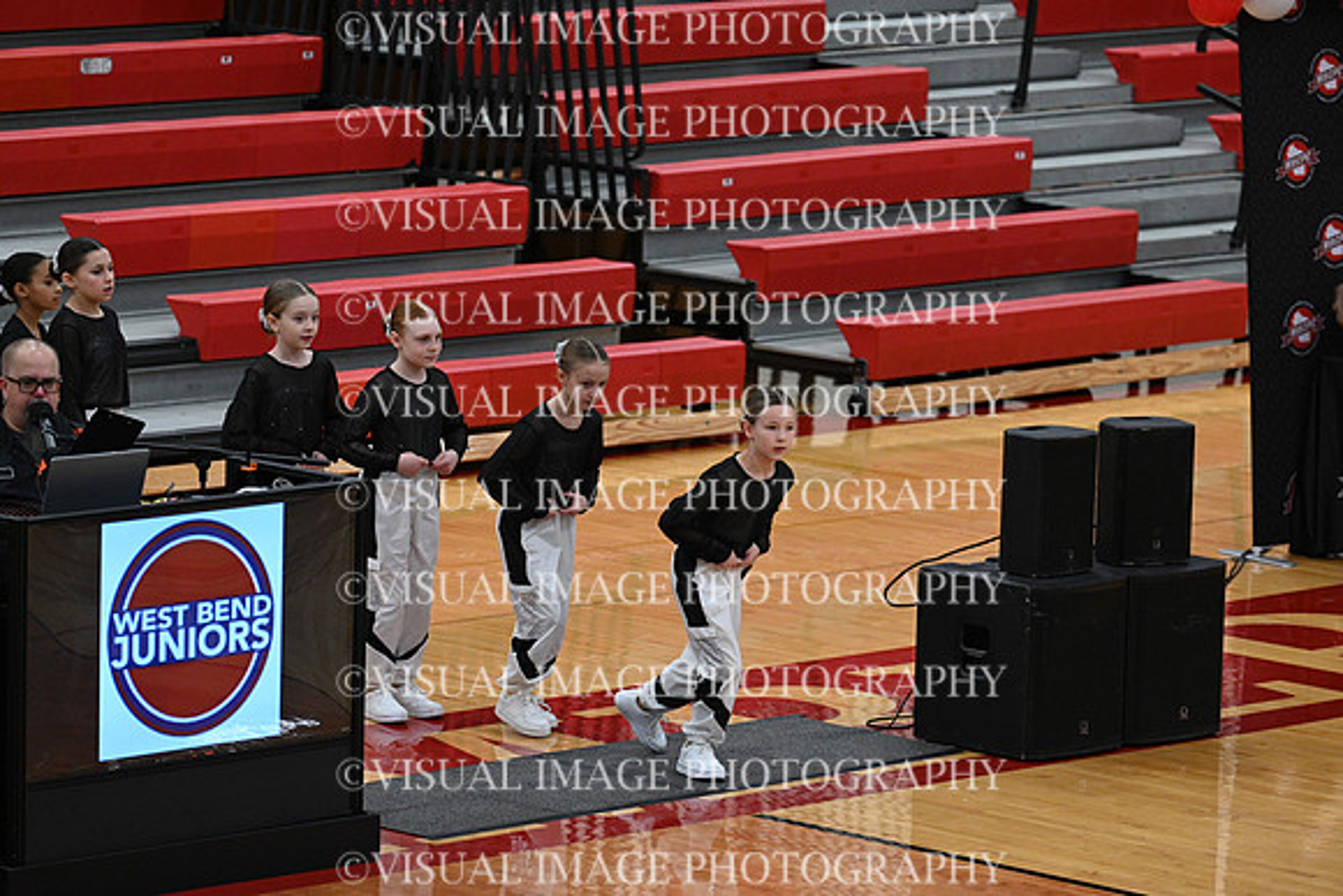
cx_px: 672
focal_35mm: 200
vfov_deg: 6.9
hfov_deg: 10.3
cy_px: 448
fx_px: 7463
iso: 4000
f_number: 4
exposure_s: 1/320
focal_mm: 200
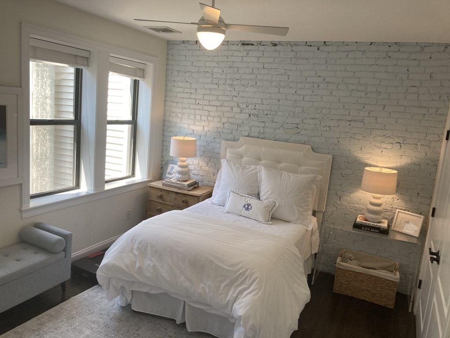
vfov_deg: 49.7
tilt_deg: -9.4
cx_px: 225
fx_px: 364
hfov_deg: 63.4
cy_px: 169
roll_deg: -5.5
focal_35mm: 28
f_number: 1.8
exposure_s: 1/120
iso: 40
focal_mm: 3.99
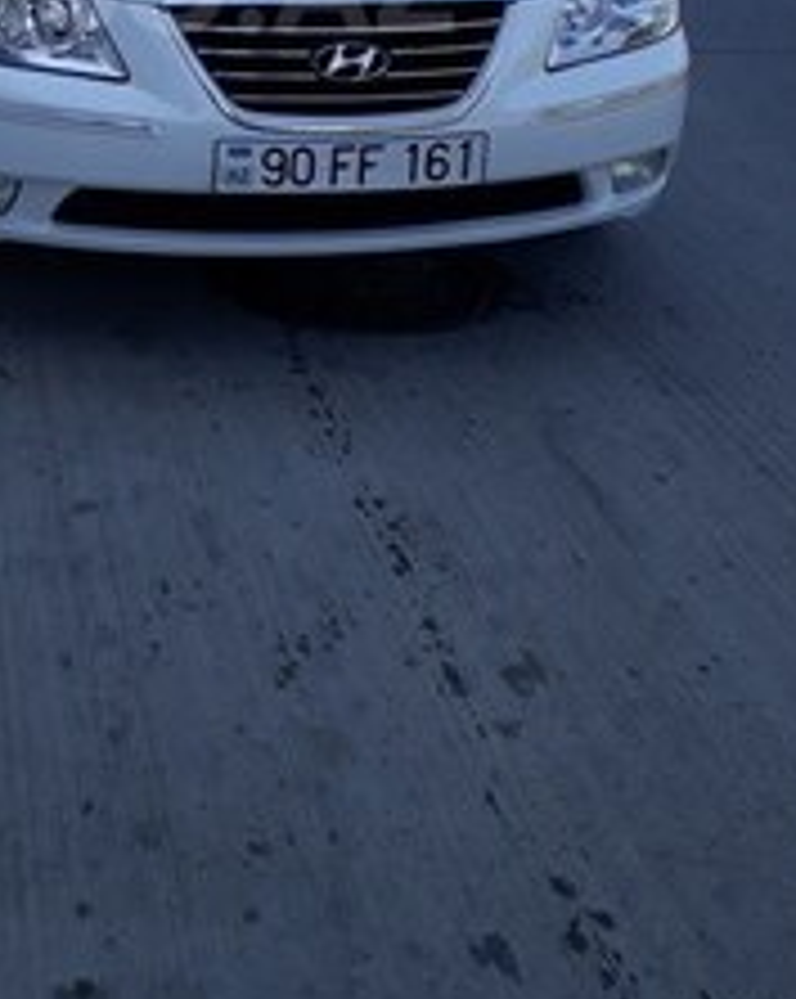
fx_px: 1741
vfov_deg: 29.7
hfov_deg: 25.1
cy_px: -18
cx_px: 108
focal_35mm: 59
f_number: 1.9
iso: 40
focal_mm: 3.6
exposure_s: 1/790
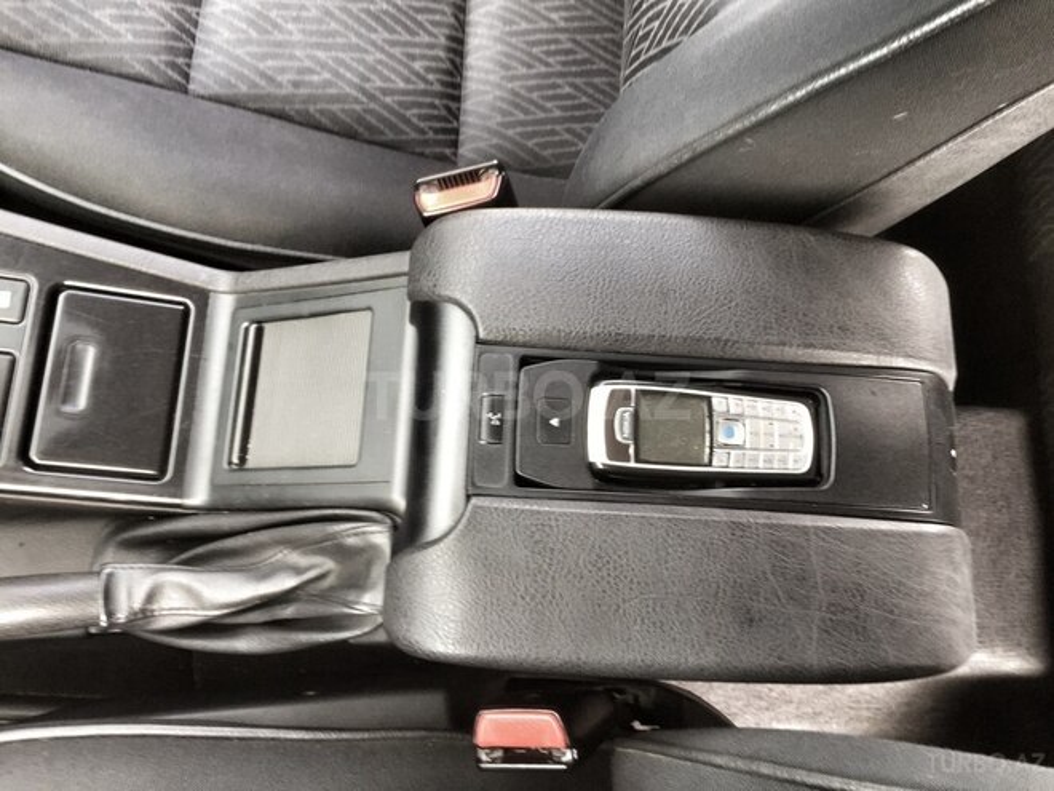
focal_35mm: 29
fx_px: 883
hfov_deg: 61.7
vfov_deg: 48.2
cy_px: 396
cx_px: 527
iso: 40
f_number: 2.2
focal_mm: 4.15
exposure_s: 1/50
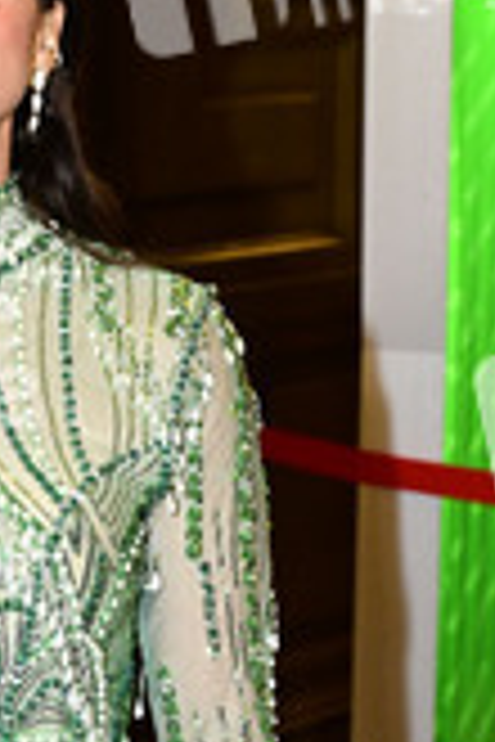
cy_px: 625
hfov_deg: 12.9
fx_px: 2145
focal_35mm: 104
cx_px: -63
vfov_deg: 19.4
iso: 4000
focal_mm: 43
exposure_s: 1/200
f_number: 5.6
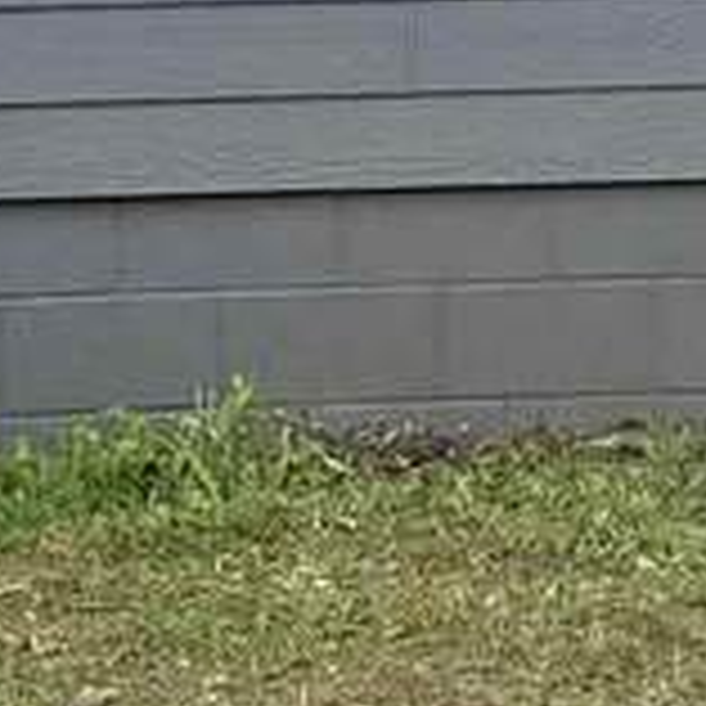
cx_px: 504
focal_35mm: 252
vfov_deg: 6.5
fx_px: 5815
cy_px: -1102
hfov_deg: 6.9
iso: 80
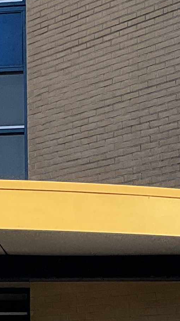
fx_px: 1196
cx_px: -125
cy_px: 115
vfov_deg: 15.2
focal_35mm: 141
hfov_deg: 8.3
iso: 16
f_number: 1.8
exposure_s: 1/1250
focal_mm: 3
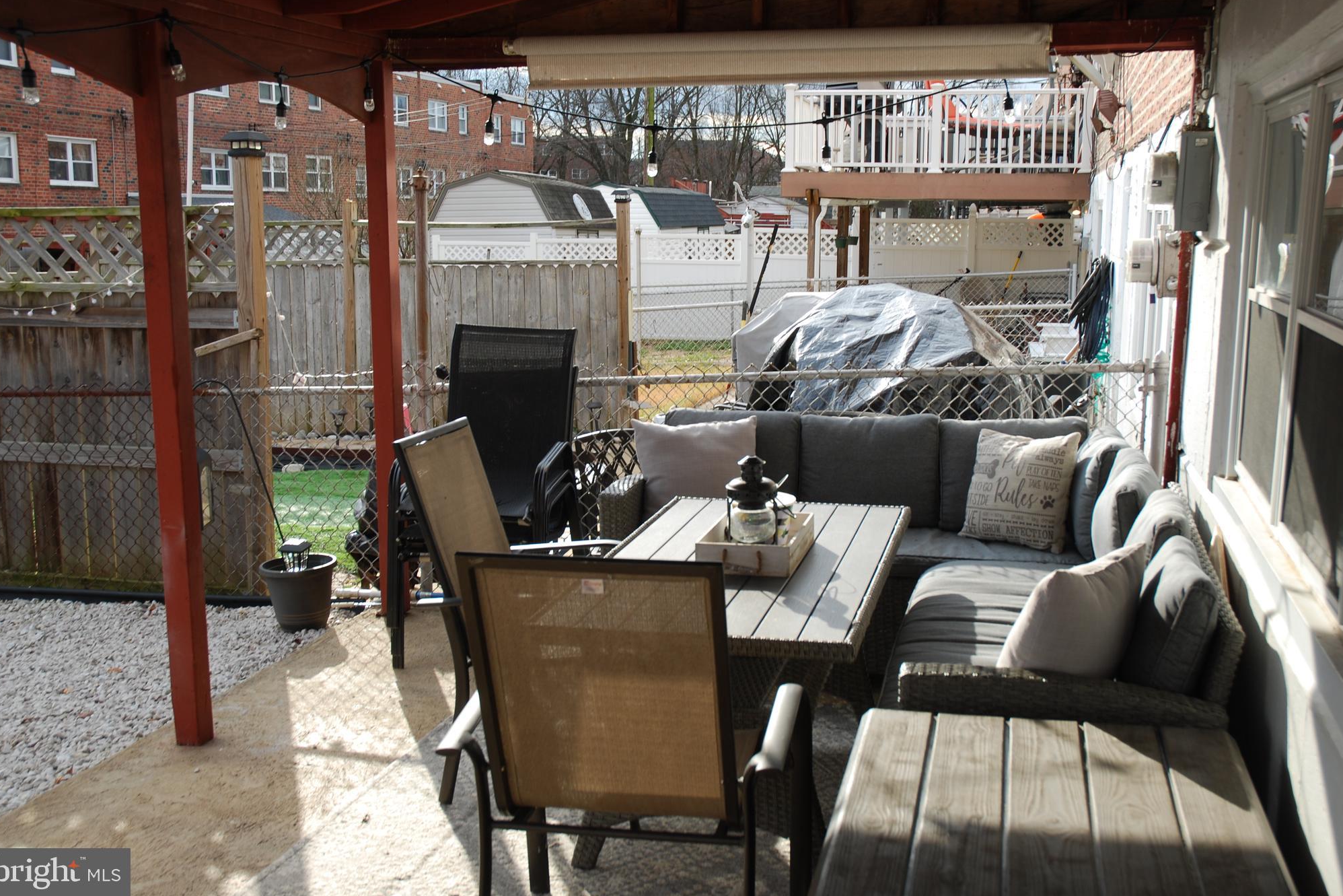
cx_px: 670
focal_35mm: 39
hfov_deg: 50.1
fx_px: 1437
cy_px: 436
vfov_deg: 34.6
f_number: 5.6
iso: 100
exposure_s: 1/125
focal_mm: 25
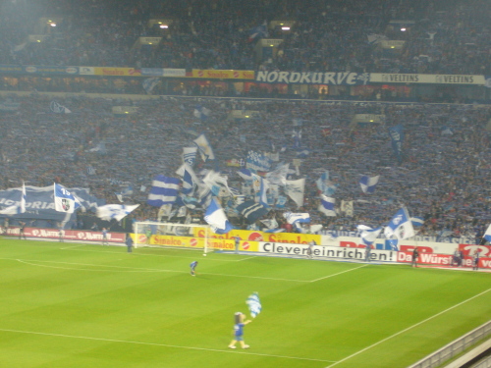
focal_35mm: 105
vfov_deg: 14.1
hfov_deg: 18.7
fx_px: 1489
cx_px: 246
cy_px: 184
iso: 160
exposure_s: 1/15
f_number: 5
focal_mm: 17.4
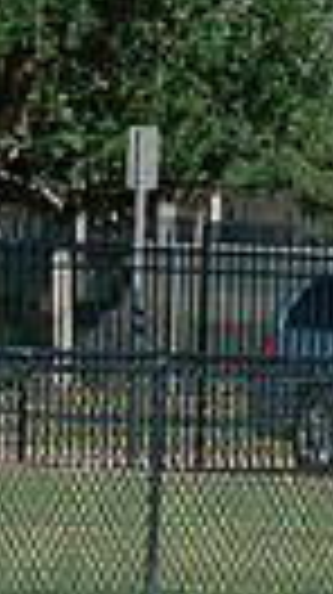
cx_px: 1119
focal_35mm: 819
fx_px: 12889
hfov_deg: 1.5
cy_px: 238
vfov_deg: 2.6
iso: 250
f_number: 5.6
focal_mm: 70
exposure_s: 1/1600
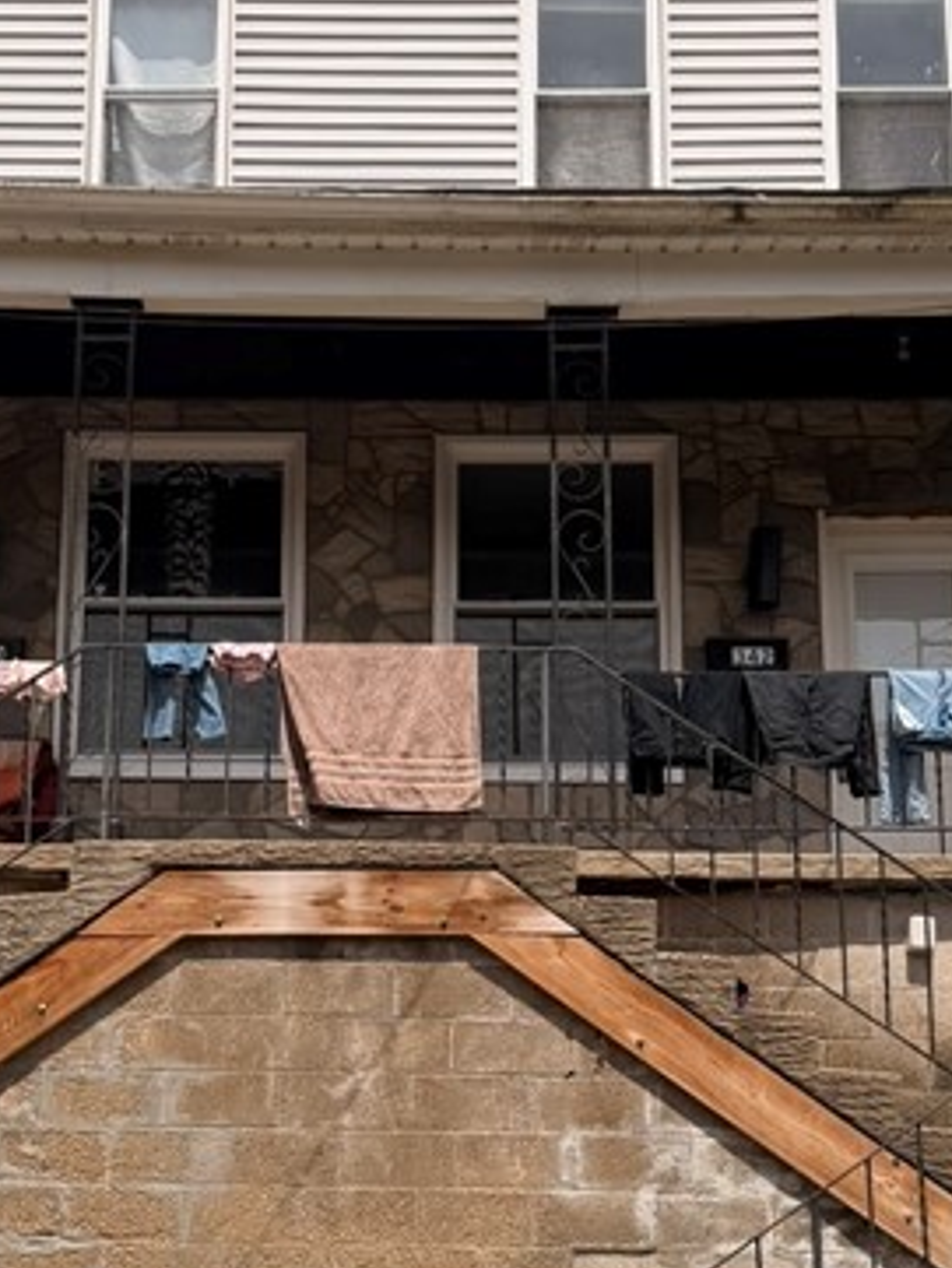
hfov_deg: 21.6
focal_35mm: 68
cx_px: 348
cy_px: 871
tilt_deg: +14.9
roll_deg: -0.8
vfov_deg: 28.3
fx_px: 2492
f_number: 1.78
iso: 80
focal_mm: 6.76
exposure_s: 1/7353
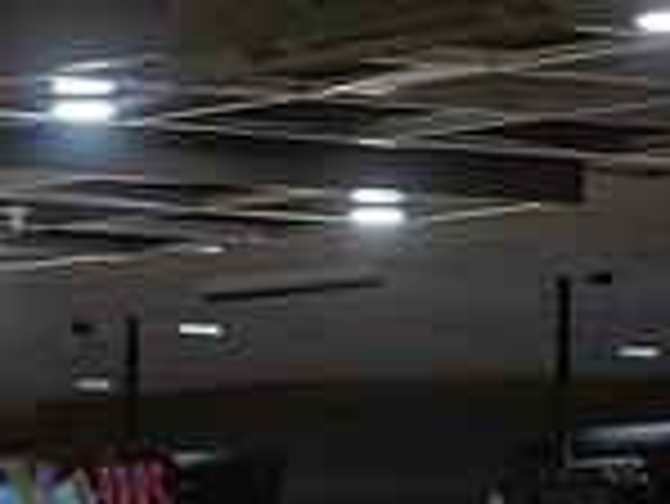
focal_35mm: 304
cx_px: 171
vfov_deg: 4.8
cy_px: 904
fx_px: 5889
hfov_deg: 6.5
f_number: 3.5
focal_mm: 105
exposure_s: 1/800
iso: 4000
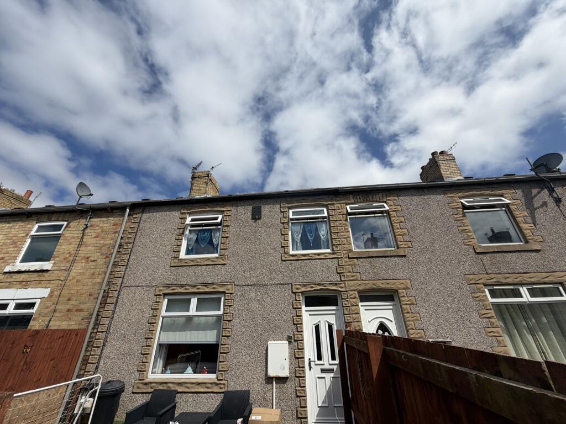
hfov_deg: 102.1
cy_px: 212
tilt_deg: +26.1
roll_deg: +1.4
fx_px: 229
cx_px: 283
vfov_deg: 85.7
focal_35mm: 14
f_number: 2.2
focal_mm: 2.22
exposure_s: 1/1368
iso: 20
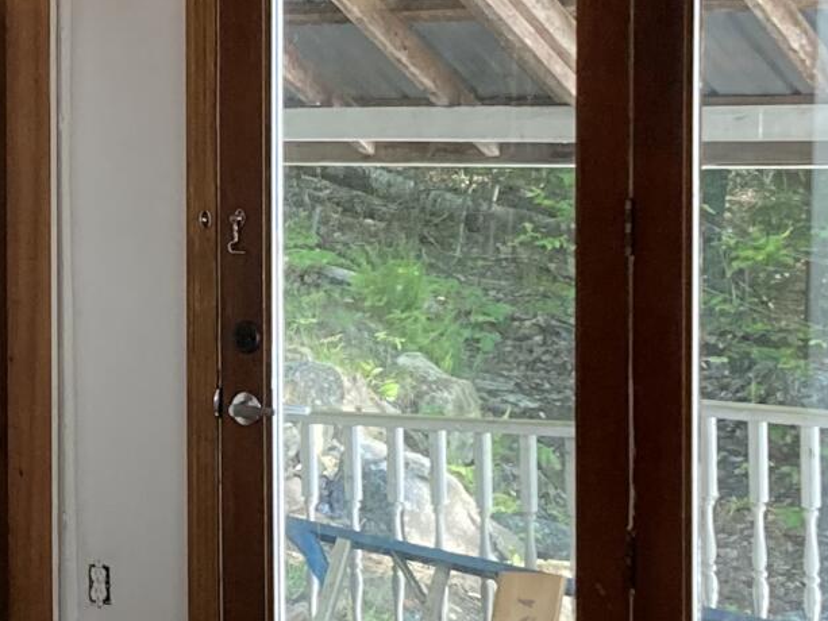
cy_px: 282
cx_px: -30
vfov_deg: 10.8
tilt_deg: -1.6
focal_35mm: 137
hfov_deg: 14.1
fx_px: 3278
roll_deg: +0.2
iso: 80
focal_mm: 3.99
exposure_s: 1/86
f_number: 1.8
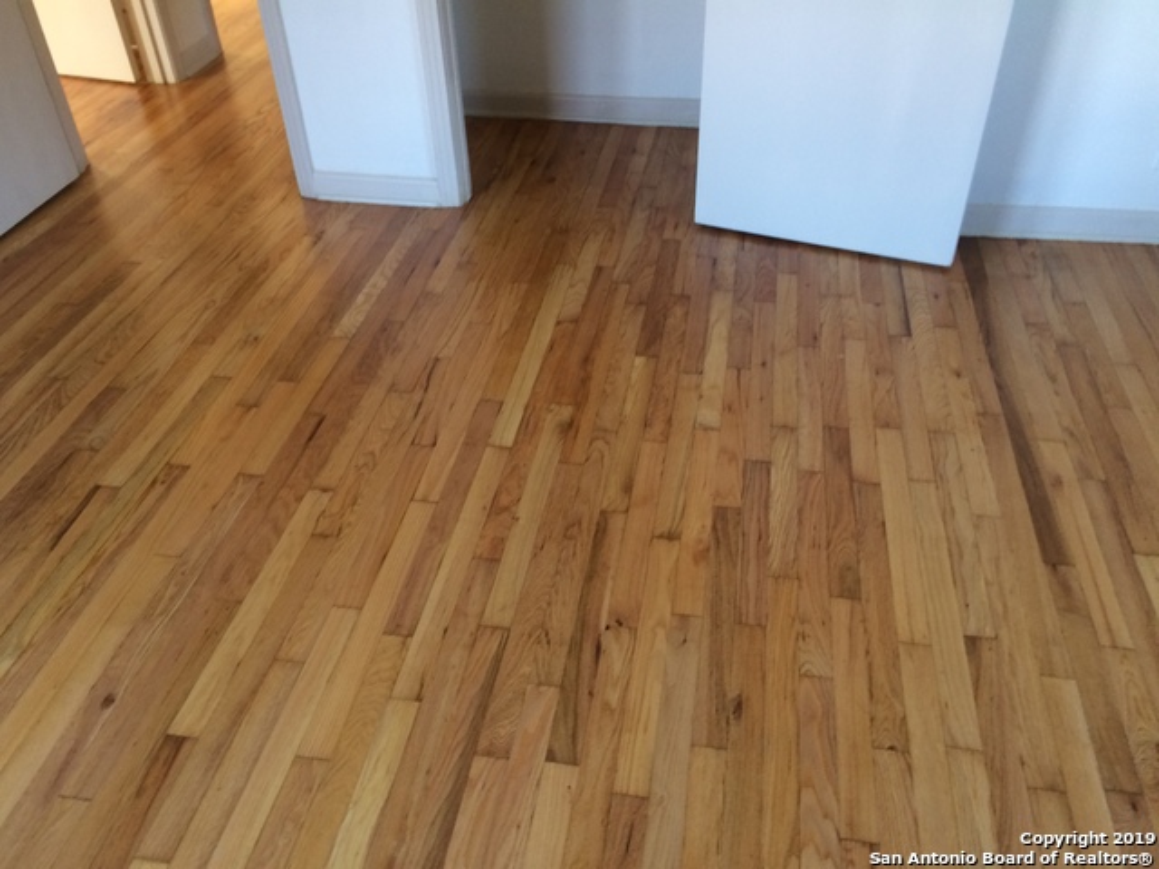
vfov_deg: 48.2
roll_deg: +3.0
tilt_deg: -38.7
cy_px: 434
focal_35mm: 29
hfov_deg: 61.7
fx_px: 971
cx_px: 580
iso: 64
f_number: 2.2
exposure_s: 1/30
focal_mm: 4.15
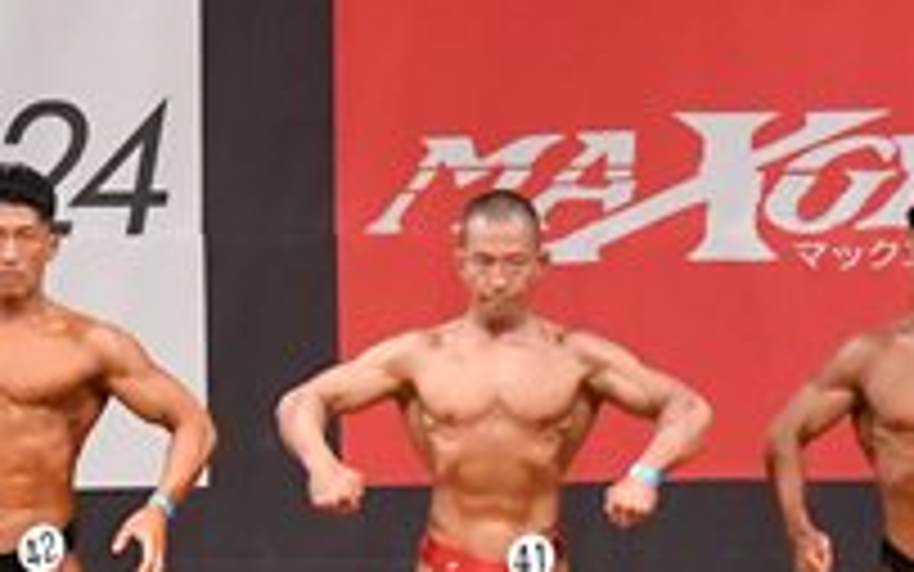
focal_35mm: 420
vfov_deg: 3.1
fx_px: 10465
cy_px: 279
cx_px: 371
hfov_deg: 5.0
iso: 8000
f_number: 5.6
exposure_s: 1/400
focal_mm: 72
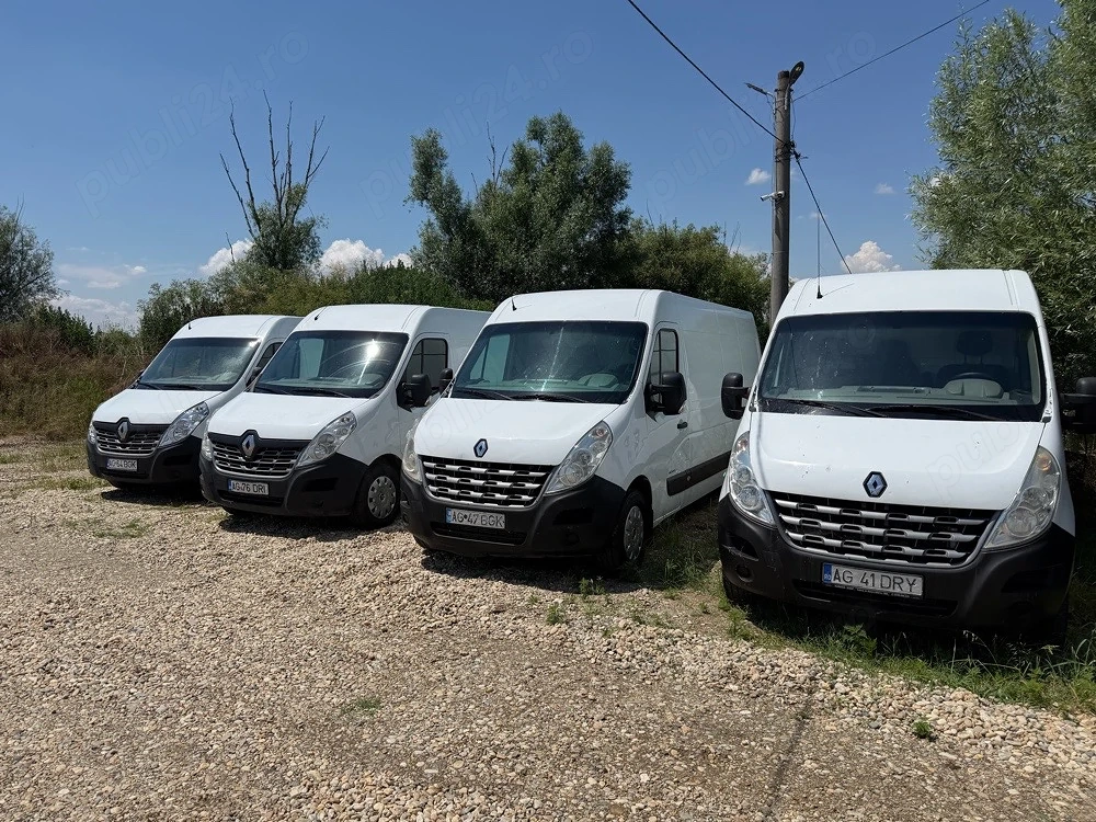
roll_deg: +0.3
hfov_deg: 71.6
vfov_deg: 56.8
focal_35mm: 24
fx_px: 760
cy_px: 411
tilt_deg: -4.8
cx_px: 548
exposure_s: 1/11905
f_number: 1.78
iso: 100
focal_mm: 6.76
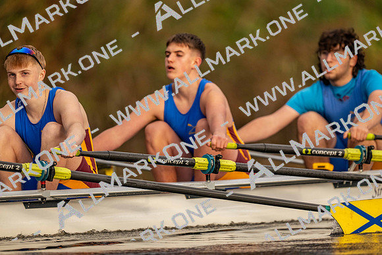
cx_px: 191
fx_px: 6368
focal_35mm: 600
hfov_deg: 3.4
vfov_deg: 2.3
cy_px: 128
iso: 1400
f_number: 4
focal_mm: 600
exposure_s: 1/2500
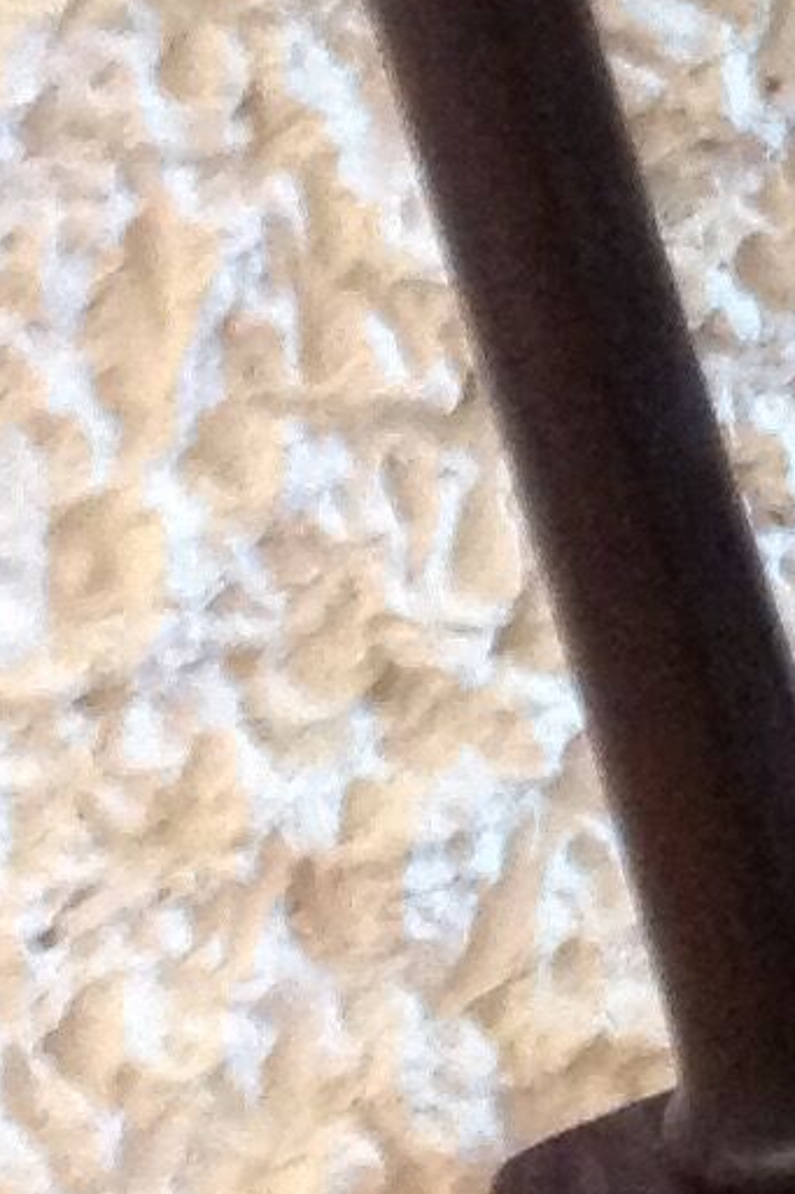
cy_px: 907
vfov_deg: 11.2
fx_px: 6099
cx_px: 1933
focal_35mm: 184
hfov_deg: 7.0
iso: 500
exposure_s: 1/15
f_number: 2.4
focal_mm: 4.28
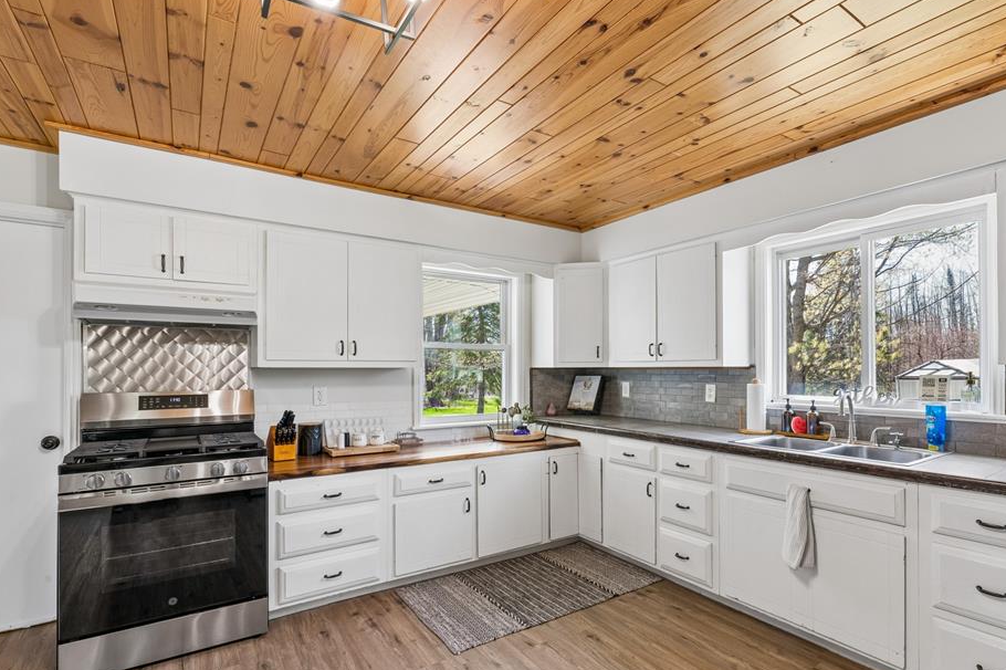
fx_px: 509
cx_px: 541
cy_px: 363
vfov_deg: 66.6
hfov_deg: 89.2
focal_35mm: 18
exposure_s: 1/10
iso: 400
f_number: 13
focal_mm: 16.2
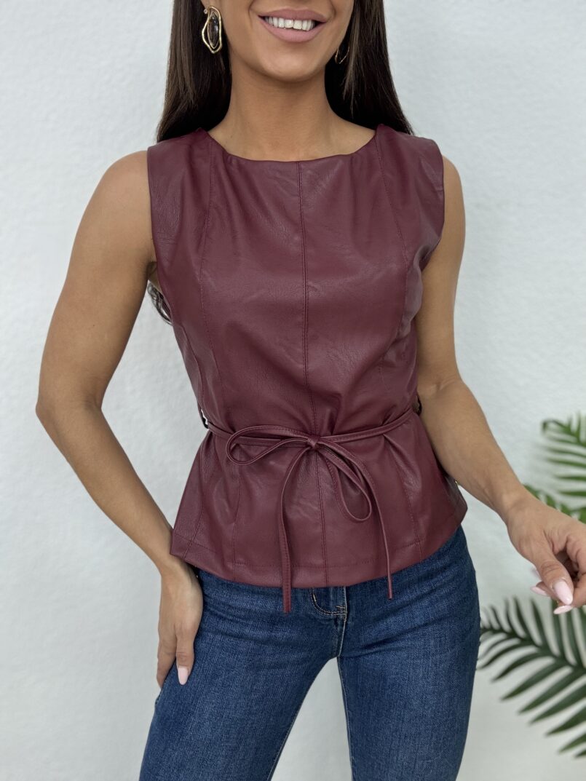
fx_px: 677
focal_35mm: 30
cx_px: 293
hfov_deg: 46.8
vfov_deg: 60.0
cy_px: 390
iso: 64
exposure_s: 1/50
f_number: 1.9
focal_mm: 2.69
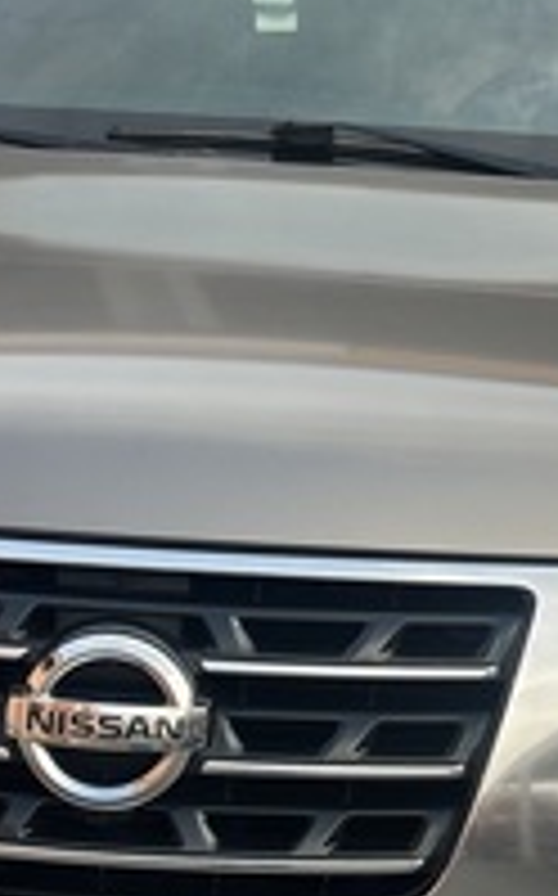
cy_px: 250
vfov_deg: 17.8
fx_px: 2853
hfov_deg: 11.2
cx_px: 281
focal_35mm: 117
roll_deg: -1.7
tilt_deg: -7.9
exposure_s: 1/203
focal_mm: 6.86
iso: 64
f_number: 1.78
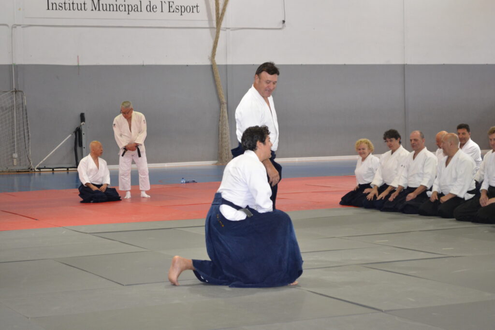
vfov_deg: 16.6
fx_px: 1134
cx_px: 248
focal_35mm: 82
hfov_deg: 24.6
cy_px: 165
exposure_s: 1/60
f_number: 5.6
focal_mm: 55
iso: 1600
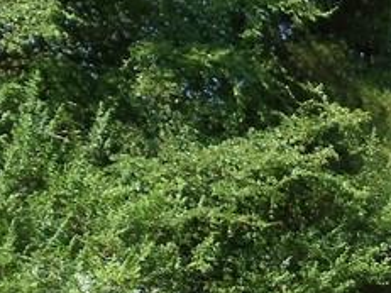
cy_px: 312
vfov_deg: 7.6
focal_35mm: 195
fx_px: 2201
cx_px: 699
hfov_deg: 9.7
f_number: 3.5
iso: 80
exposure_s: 1/320
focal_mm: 6
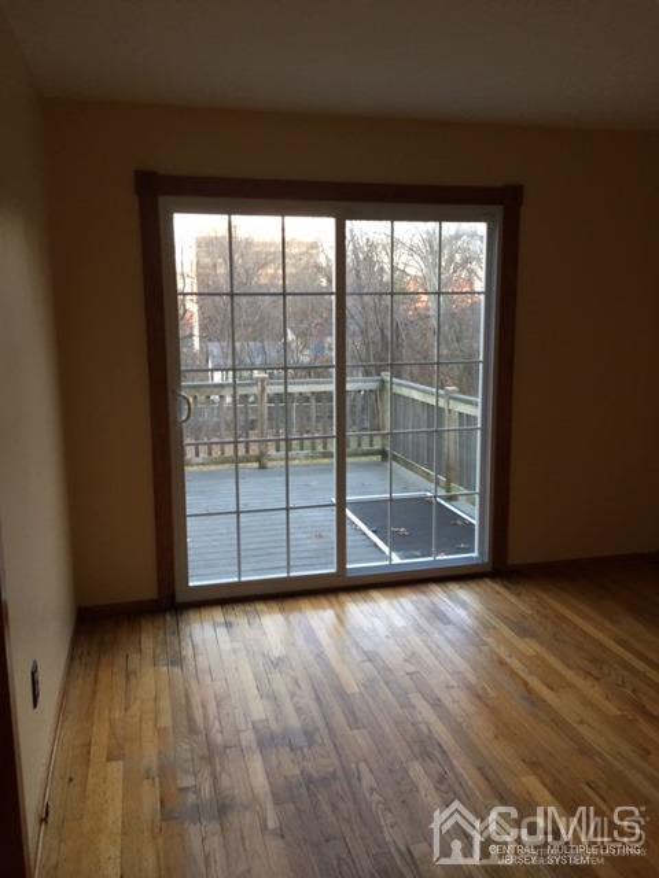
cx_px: 330
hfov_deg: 48.2
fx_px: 736
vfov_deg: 61.7
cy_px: 439
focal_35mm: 29
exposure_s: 1/30
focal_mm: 4.15
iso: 125
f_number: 2.2
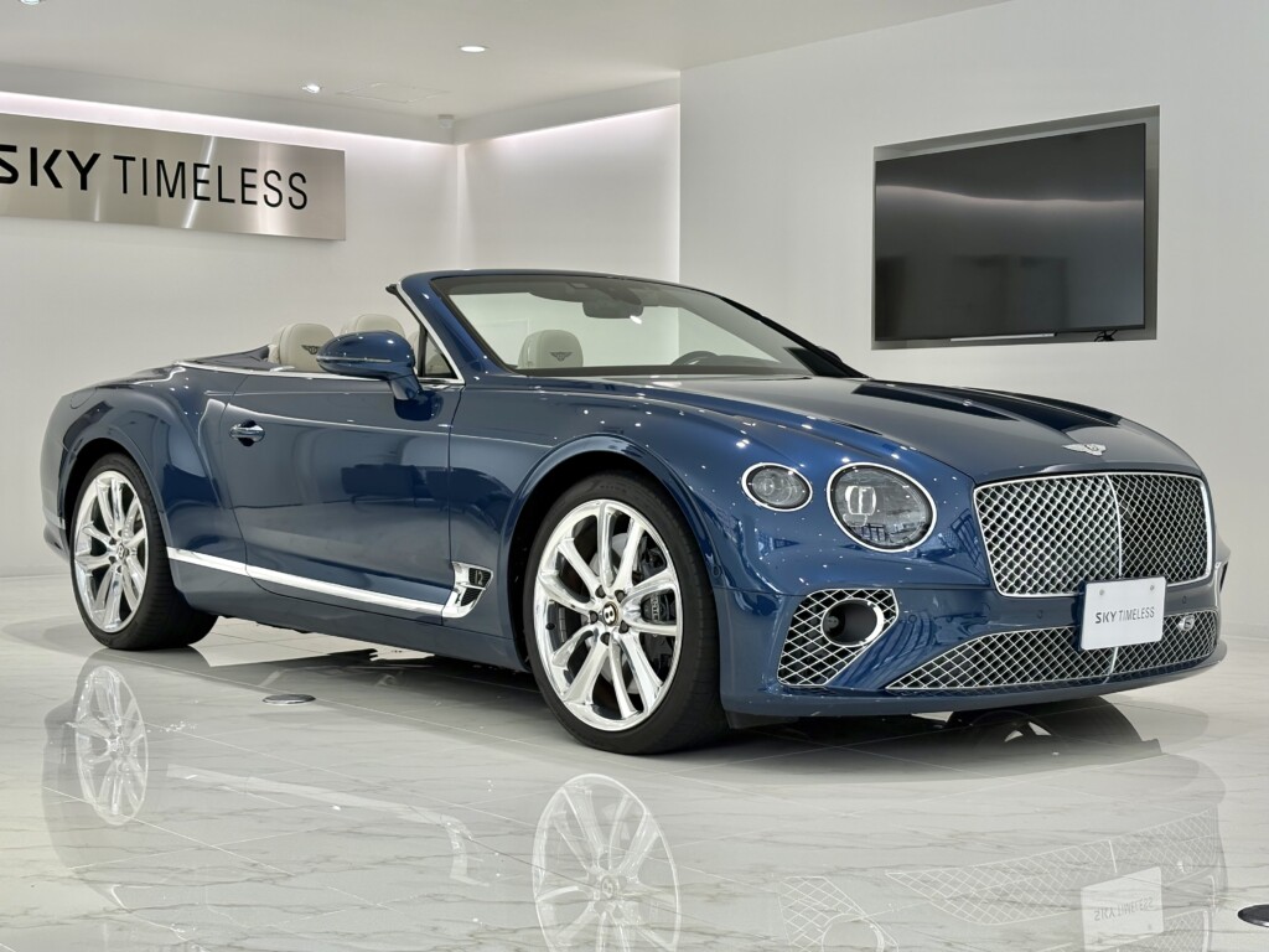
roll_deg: +0.5
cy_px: 476
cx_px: 634
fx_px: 1906
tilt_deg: -2.1
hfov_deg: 36.8
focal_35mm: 52
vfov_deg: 28.0
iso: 50
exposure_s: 1/243
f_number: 1.6
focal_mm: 5.96
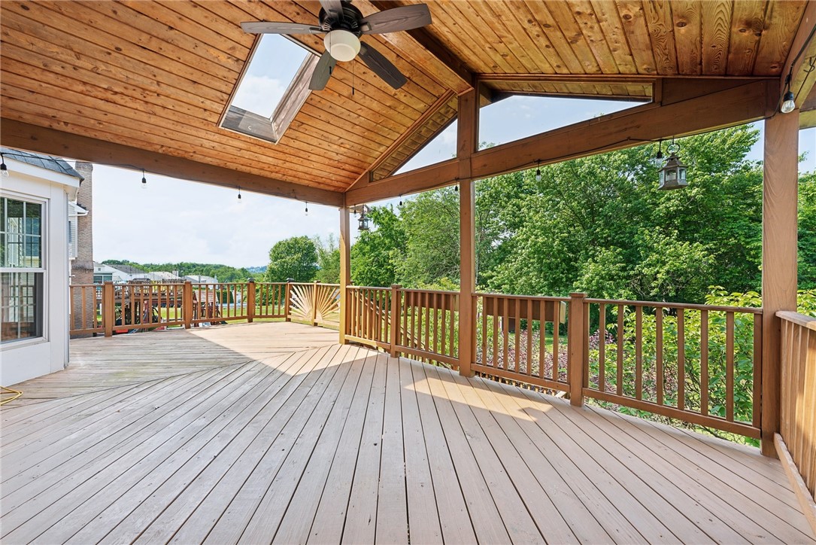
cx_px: 408
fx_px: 317
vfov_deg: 81.2
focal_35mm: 14
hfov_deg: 104.2
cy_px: 272
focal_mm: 14
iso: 50
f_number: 11
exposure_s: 1/13
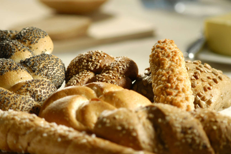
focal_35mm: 214
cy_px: 75
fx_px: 1373
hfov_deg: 9.6
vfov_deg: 6.4
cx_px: 128
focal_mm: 116
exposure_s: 1/50
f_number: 4.5
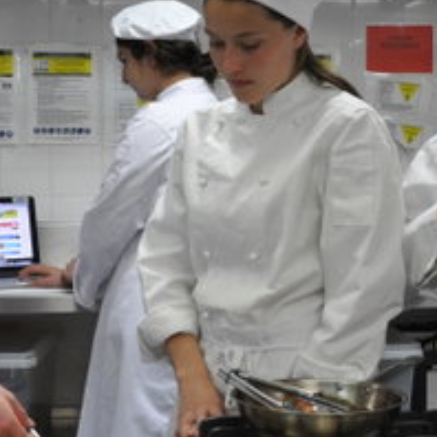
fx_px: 1414
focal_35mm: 99
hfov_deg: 17.6
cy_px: 215
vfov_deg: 17.6
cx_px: 207
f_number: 4.2
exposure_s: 1/80
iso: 1000
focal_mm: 32
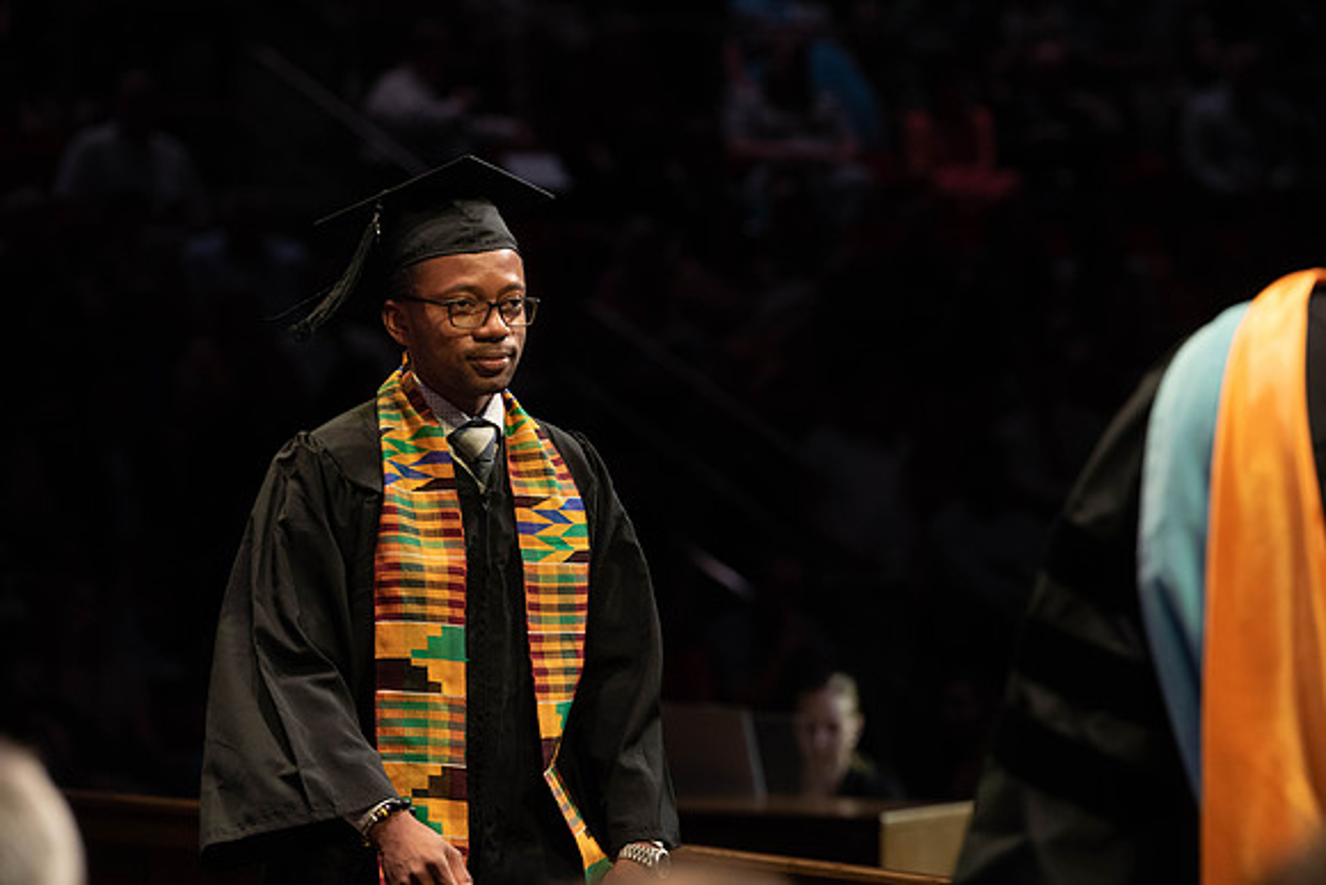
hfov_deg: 11.0
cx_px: 649
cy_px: 443
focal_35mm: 187
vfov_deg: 7.4
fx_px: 6877
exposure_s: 1/320
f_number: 4.5
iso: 1600
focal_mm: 180
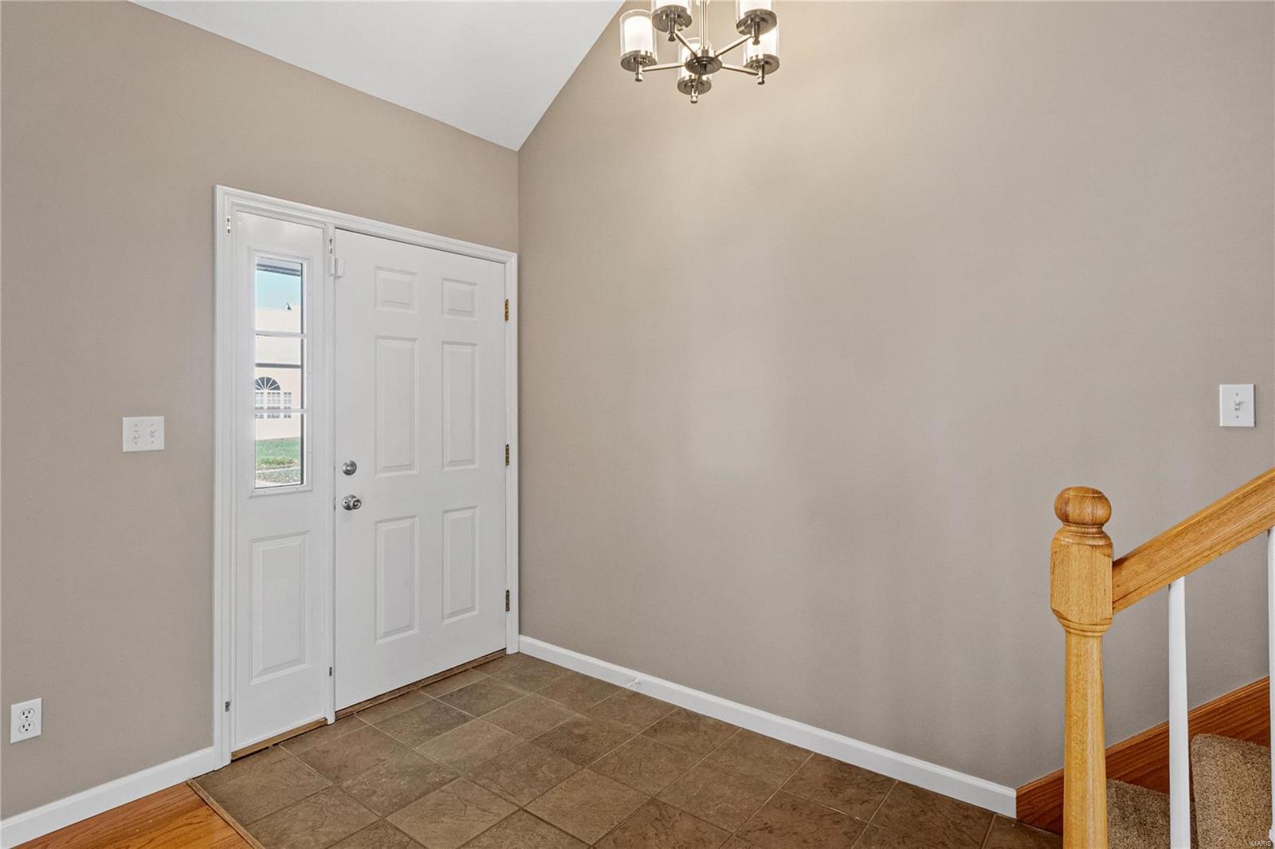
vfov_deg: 67.4
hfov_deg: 90.0
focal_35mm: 18
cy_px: 424
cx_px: 638
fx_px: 637
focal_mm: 9
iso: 400
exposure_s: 1/20
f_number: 8
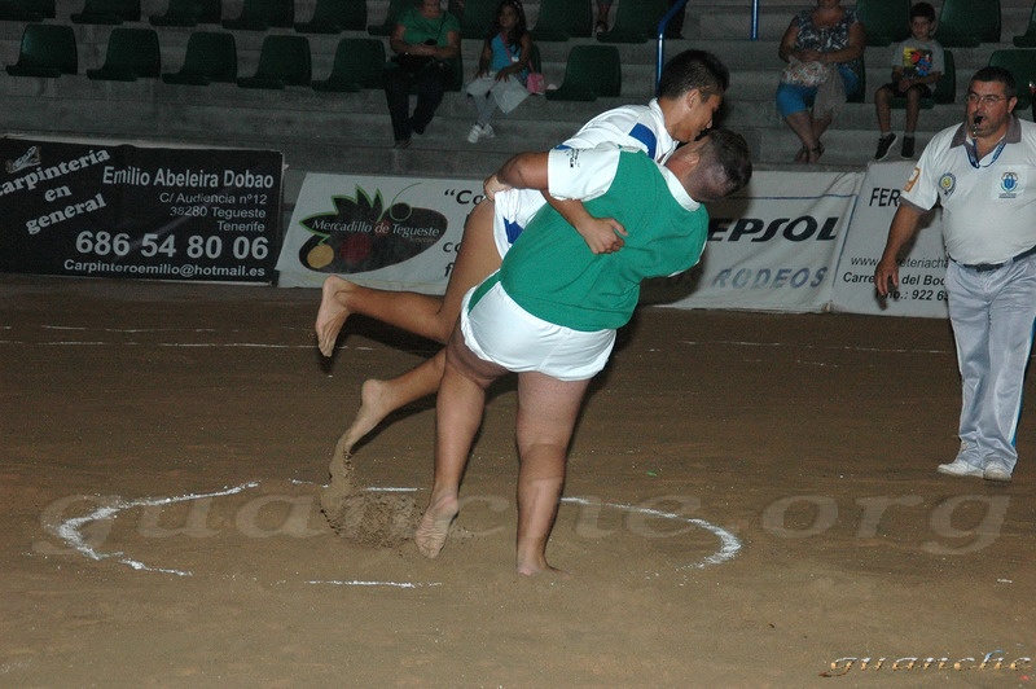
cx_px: 518
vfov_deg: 11.4
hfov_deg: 17.1
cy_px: 344
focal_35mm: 120
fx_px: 3450
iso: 800
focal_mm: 80
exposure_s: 1/400
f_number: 5.6
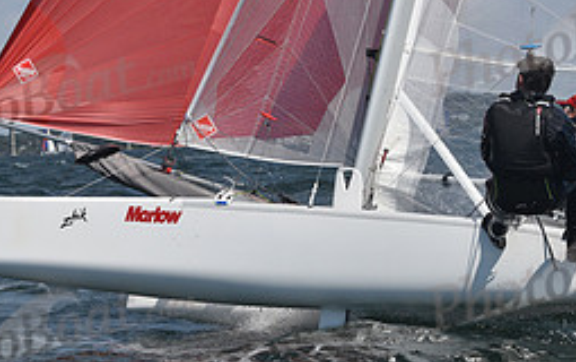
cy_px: 187
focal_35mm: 162
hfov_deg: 12.9
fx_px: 2546
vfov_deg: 8.1
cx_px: 314
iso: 250
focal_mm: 70
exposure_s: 1/1250
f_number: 6.3
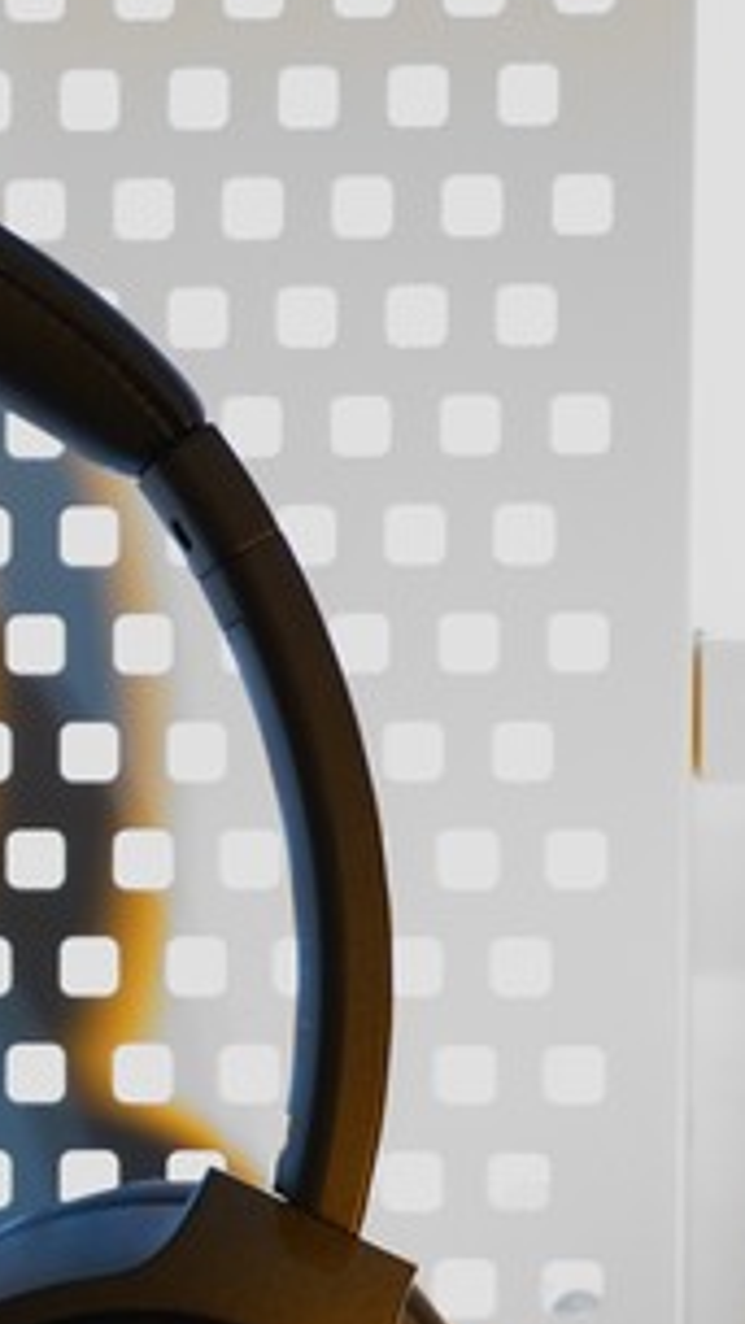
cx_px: -357
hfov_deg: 6.1
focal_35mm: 197
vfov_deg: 10.9
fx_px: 6930
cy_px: 1063
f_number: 5
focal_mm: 49
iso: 2000
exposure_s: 1/60
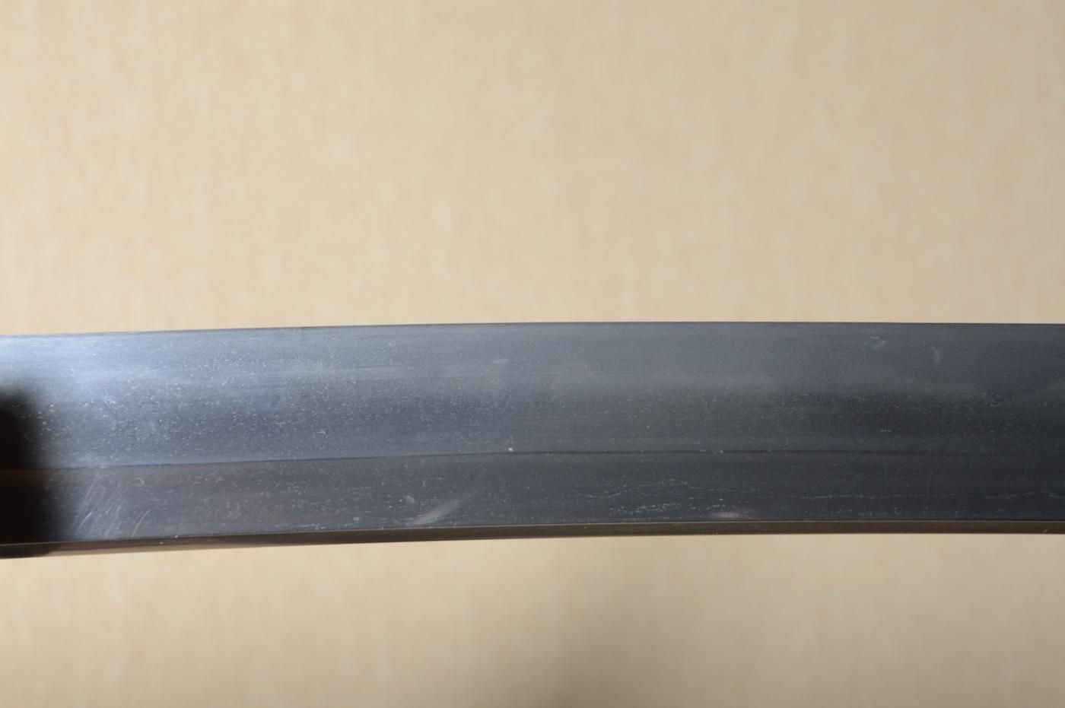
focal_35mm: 112
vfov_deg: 12.2
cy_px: 354
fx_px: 3325
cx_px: 532
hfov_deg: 18.2
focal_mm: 75
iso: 400
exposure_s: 1/1.6
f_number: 11
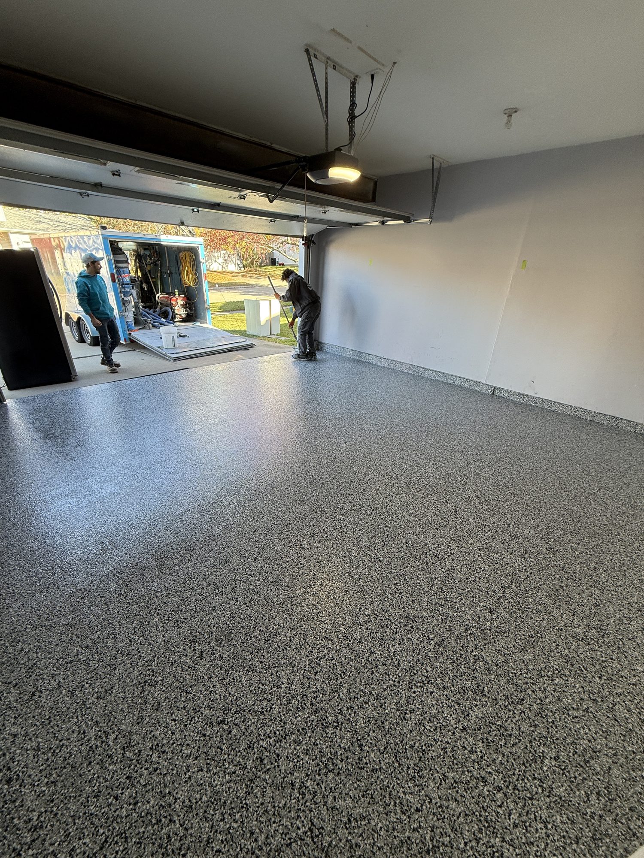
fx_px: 347
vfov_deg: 102.1
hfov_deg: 85.7
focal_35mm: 14
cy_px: 429
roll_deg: +0.0
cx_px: 322
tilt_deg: -26.5
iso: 64
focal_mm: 2.22
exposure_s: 1/145
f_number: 2.2
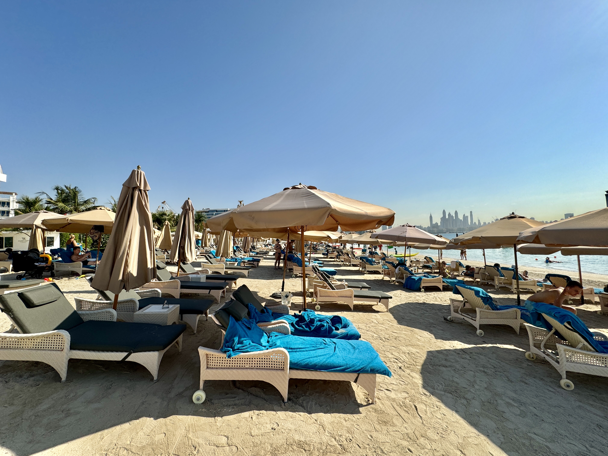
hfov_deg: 102.1
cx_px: 304
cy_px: 228
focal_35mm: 14
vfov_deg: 85.7
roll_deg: +1.9
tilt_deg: +1.0
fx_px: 246
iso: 50
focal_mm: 2.22
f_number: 2.2
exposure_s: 1/2985
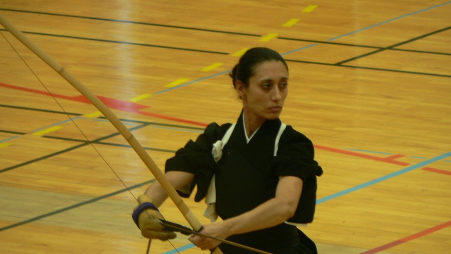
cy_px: 143
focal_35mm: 355
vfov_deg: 3.4
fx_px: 4245
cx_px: 226
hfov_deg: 6.1
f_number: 3.3
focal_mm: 54.2
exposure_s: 1/30
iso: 150
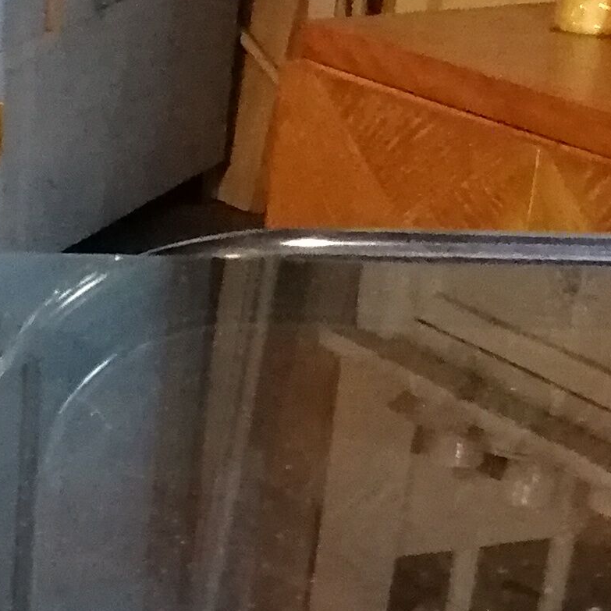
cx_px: -270
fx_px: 2416
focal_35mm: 121
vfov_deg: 11.7
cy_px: 1494
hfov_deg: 13.7
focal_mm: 3.95
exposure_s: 1/25
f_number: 2.2
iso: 500
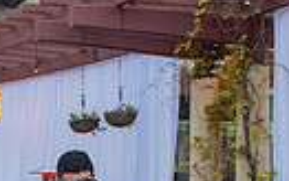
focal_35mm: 108
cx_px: 7
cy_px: 387
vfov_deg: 10.8
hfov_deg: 18.8
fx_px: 851
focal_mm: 24
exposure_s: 1/160
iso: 800
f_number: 4
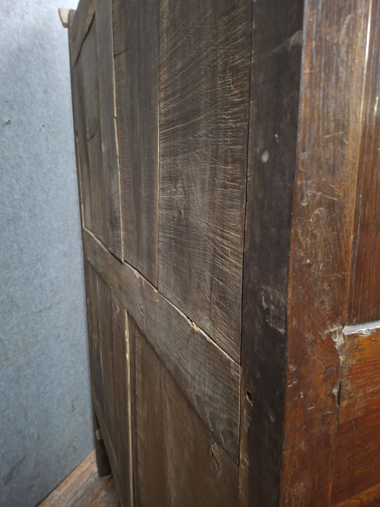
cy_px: 254
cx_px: 190
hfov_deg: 58.9
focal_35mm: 23
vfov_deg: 73.9
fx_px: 337
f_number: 1.8
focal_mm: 5.54
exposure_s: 1/20
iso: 1000
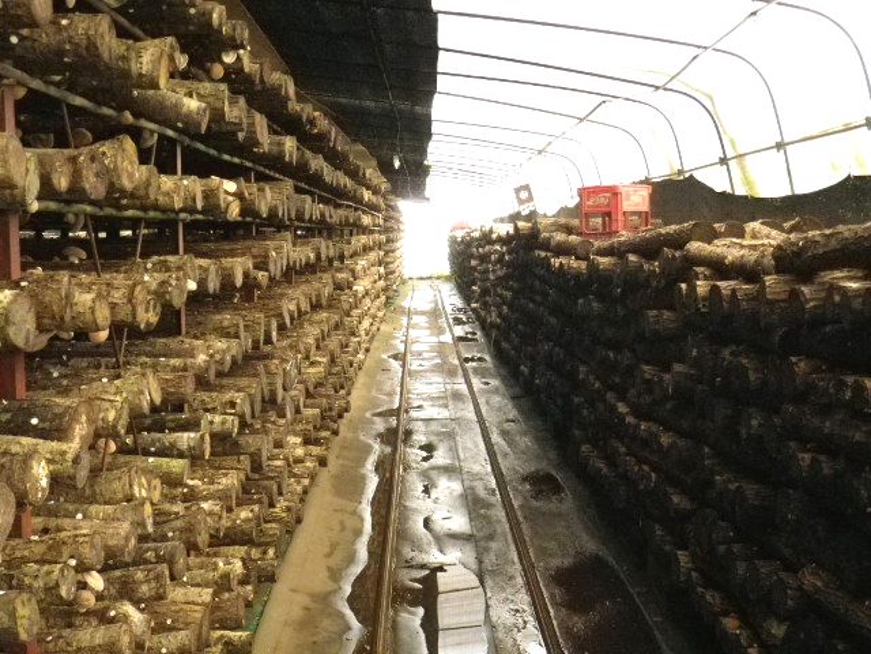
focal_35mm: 41
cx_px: 436
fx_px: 1032
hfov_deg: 45.8
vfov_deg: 35.1
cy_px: 327
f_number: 3.9
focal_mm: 7.3
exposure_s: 1/50
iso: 800
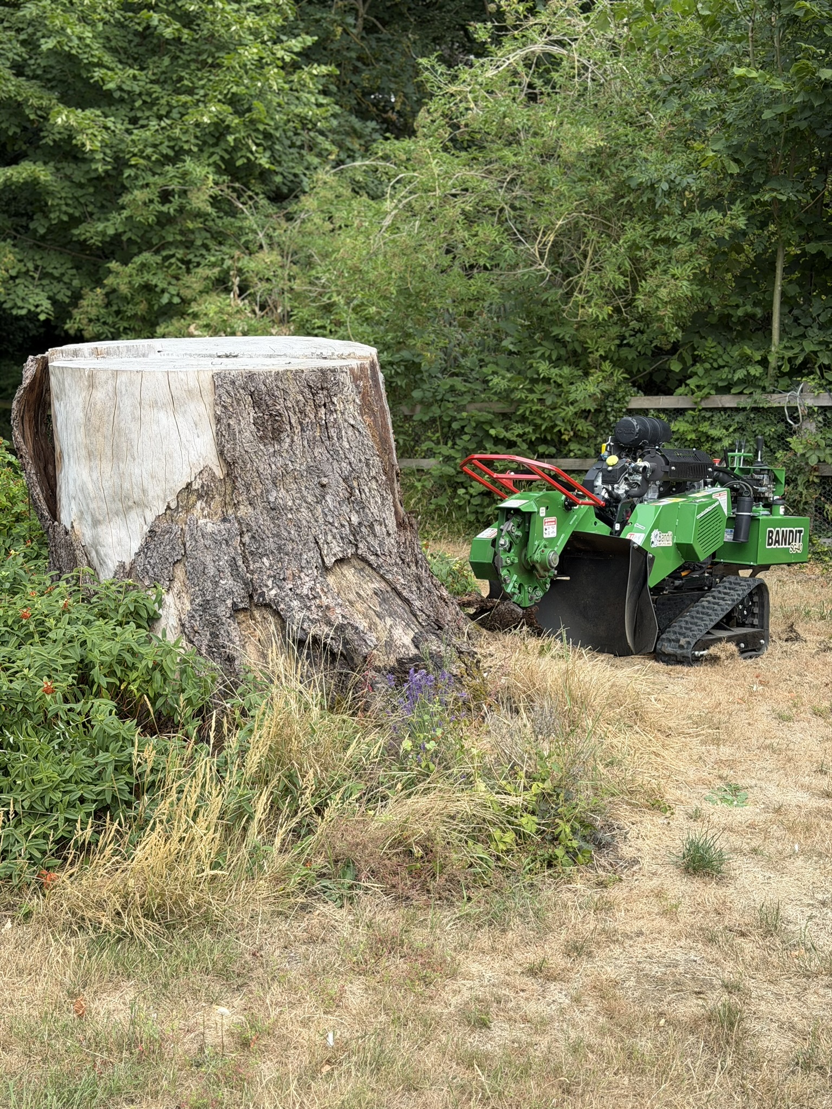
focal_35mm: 48
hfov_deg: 30.3
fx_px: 1538
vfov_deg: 39.7
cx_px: 416
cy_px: 554
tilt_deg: -11.7
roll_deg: -3.1
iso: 64
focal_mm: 6.76
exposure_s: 1/875
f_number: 1.78
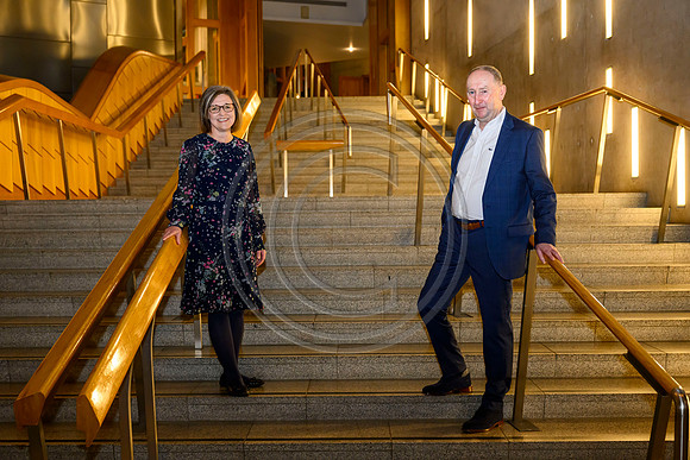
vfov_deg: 29.9
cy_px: 230
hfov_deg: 43.6
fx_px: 863
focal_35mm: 45
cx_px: 345
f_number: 4.5
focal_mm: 45
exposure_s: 1/125
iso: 4000
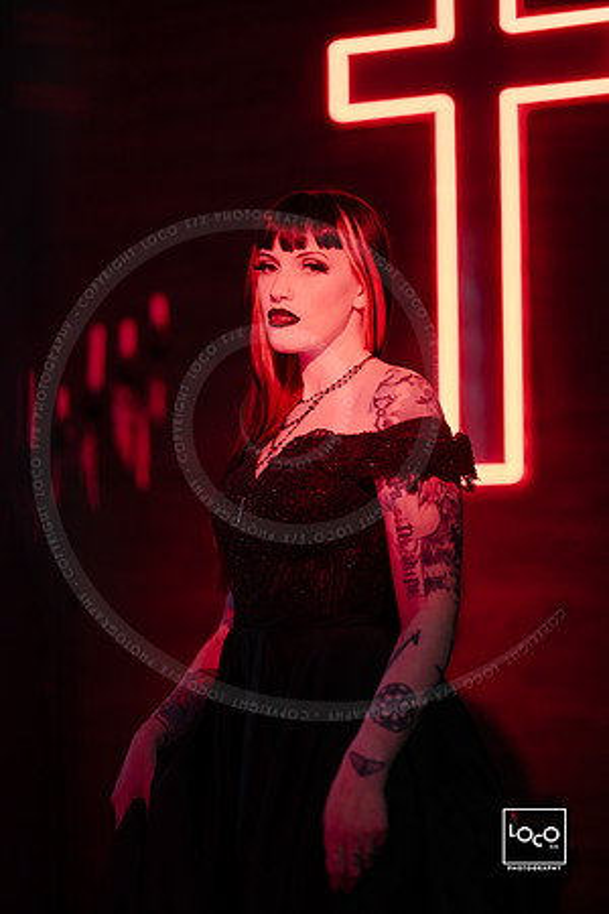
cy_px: 457
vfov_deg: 23.9
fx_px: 2157
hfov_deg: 16.1
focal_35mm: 85
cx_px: 304
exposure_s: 1/320
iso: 320
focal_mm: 85
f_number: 1.2
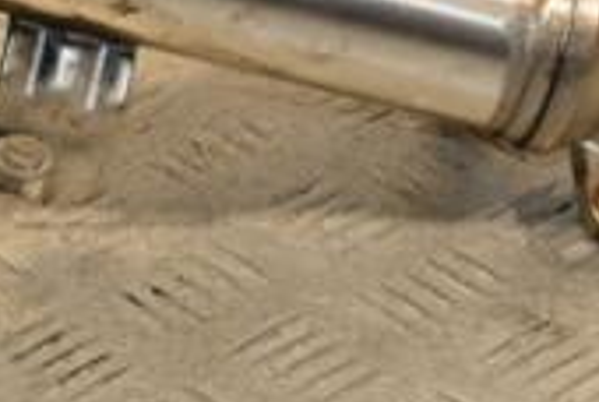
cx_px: 366
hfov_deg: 8.6
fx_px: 3963
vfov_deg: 5.8
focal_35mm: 238
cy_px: -4
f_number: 8
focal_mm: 45
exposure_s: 1/200
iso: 800
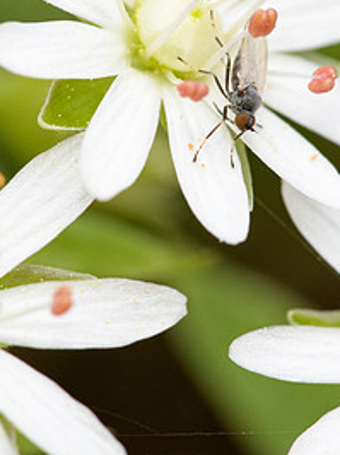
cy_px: 137
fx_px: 3843
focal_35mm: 293
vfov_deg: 6.8
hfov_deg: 5.1
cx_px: 198
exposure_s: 1/250
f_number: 11
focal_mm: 180
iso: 320
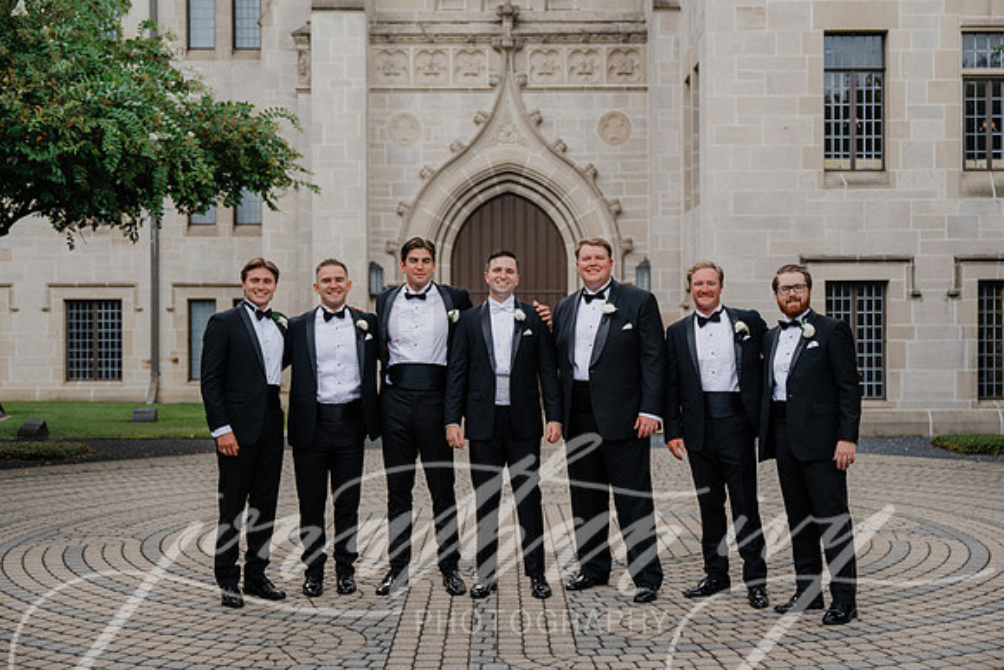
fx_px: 1346
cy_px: 335
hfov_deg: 40.9
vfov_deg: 27.9
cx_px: 493
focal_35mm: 48
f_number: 2.8
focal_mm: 46
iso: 64
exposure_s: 1/250
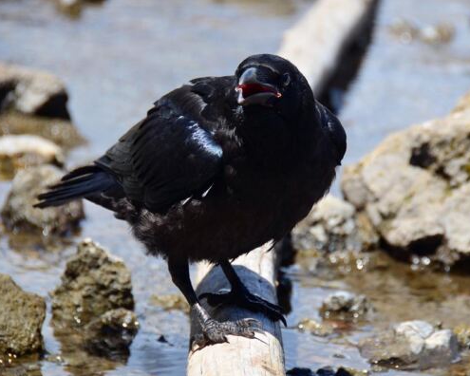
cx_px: 283
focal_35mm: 363
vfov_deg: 4.3
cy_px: 185
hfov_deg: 5.3
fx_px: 5049
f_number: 5.6
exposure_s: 1/640
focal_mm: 200
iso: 200
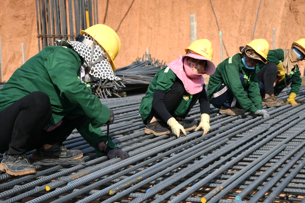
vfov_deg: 18.9
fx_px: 610
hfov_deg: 28.1
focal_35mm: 72
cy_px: 102
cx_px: 152
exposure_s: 1/200
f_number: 5.6
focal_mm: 48
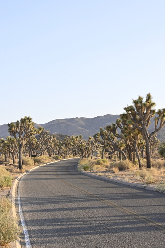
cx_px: 82
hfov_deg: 18.2
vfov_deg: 27.0
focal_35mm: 75
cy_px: 124
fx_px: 515
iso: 400
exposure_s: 1/125
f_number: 13
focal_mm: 50
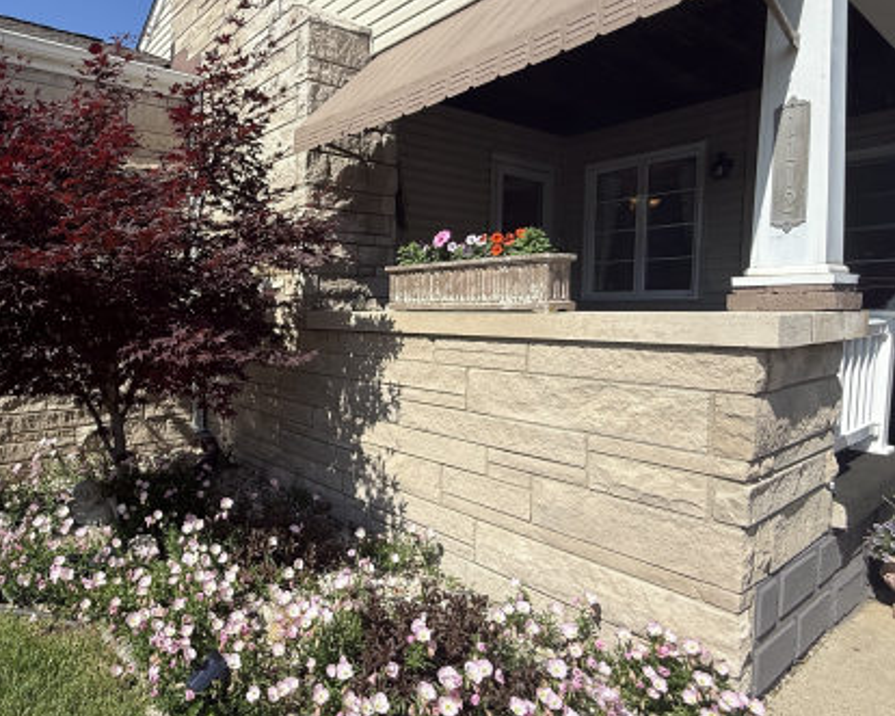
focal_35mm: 22
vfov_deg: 63.1
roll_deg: +0.0
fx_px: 583
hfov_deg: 72.4
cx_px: 284
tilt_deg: -5.3
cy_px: 346
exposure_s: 1/1848
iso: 50
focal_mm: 2.22
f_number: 2.2
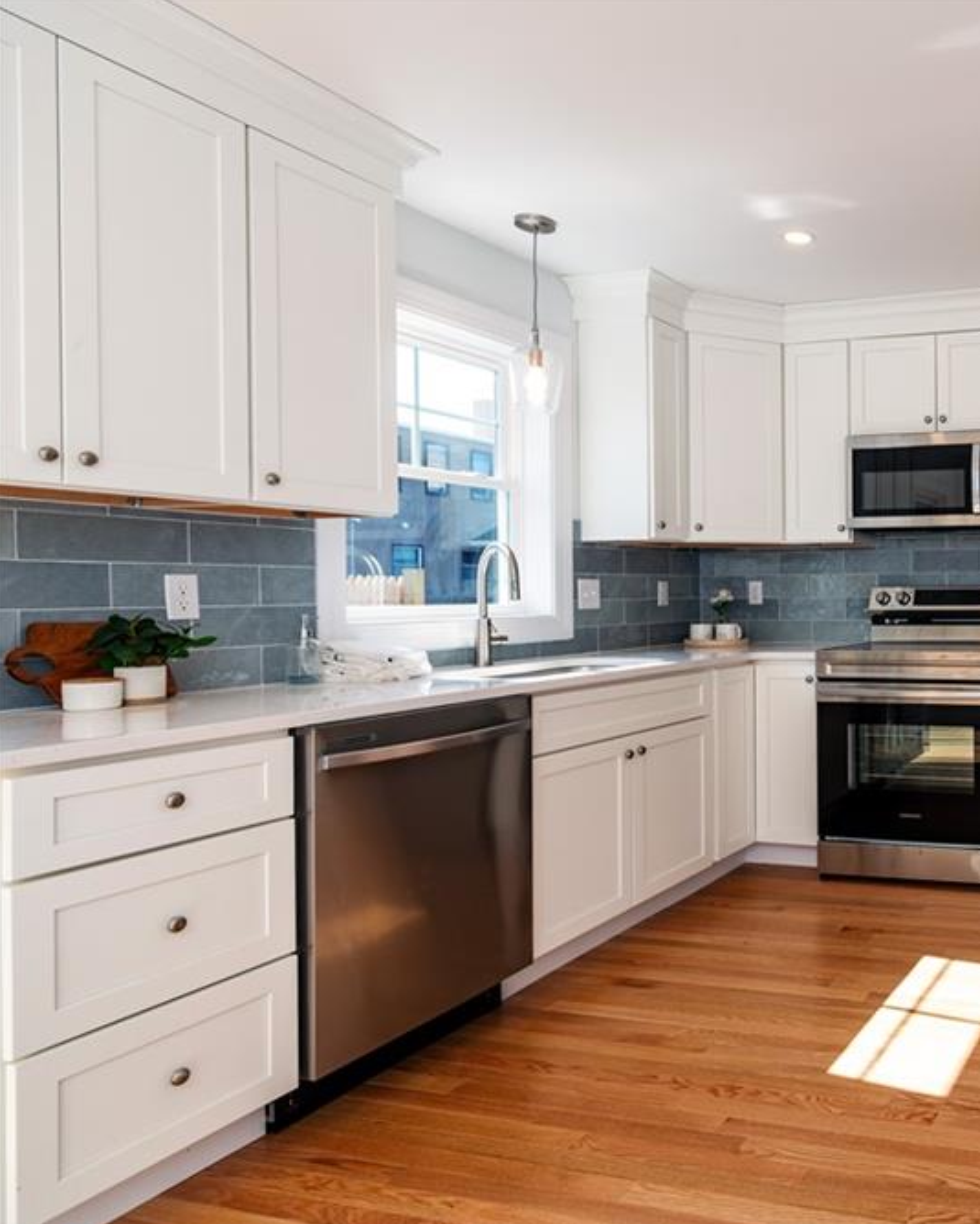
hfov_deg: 51.4
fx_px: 833
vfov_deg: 72.6
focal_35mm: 23
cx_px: 934
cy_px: 616
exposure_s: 1/60
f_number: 6.3
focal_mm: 16
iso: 100
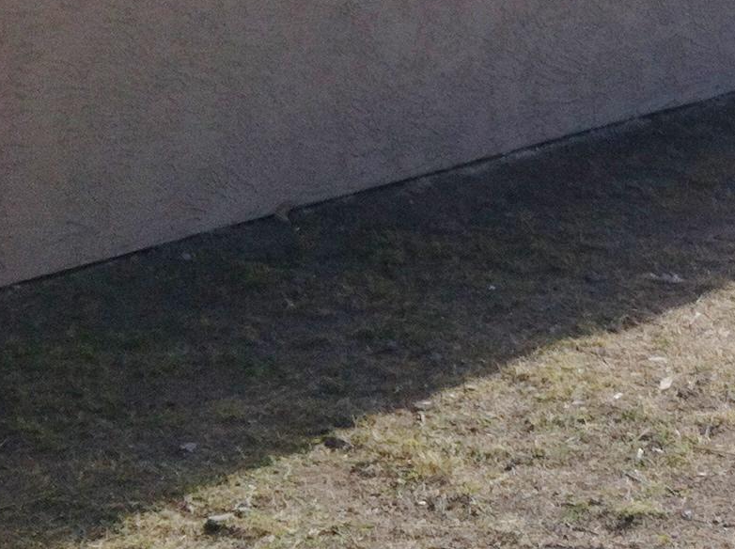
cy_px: -104
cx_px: 1118
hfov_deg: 15.6
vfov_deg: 12.4
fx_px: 2459
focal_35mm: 116
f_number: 2.8
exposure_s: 1/862
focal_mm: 3.85
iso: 80
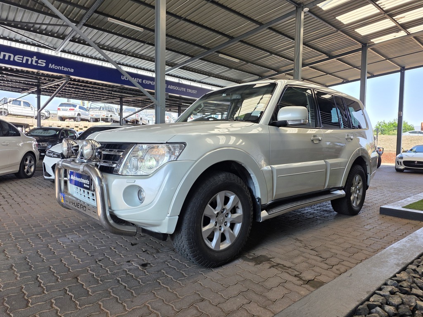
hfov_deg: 73.9
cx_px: 212
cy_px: 158
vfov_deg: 58.9
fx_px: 281
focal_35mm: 23
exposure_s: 1/359
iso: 50
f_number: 1.7
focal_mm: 6.25
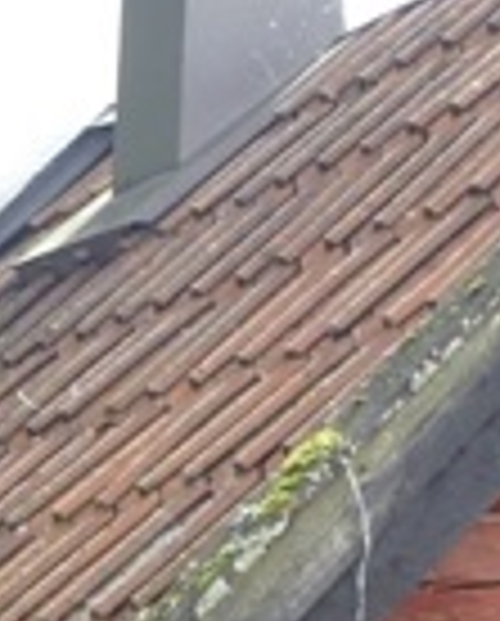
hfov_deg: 4.9
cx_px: -399
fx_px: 5752
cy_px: 1166
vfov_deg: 6.1
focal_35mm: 312
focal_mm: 9.1
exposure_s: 1/60
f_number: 3.9
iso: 80
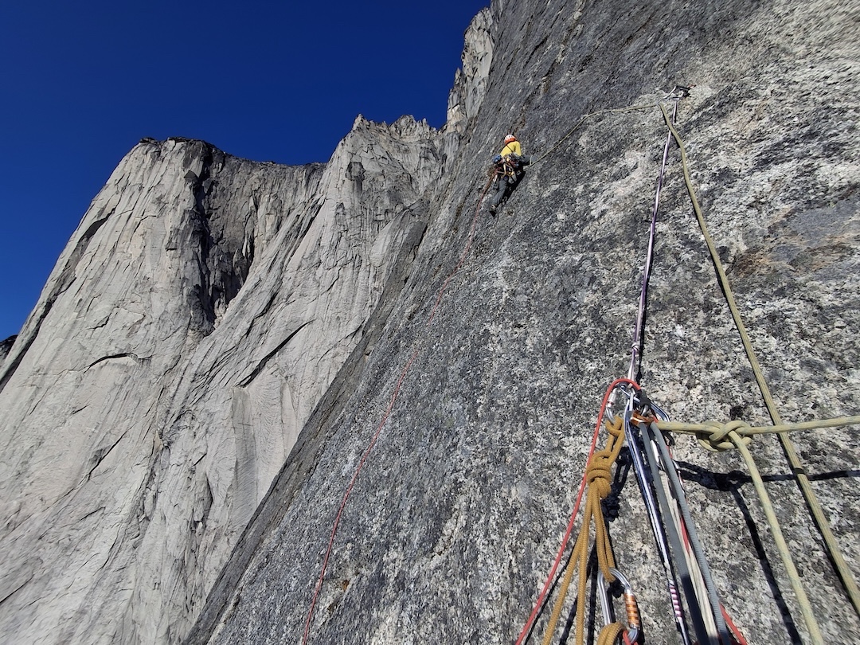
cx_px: 430
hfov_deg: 94.5
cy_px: 322
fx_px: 398
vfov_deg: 78.1
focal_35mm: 16
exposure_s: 1/1531
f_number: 2.2
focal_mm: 1.64
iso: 40
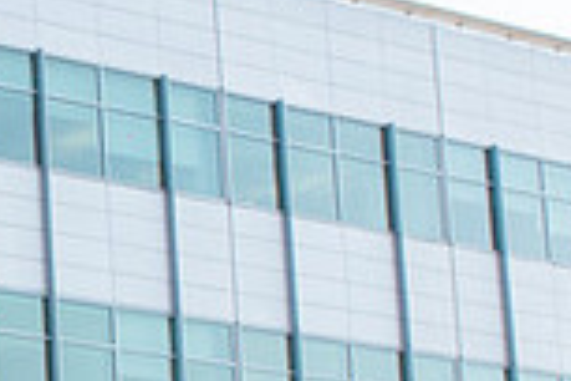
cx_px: -687
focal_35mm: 173
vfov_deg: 7.9
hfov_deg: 10.6
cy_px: 426
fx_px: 2744
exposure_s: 1/400
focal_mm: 24
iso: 200
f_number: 9
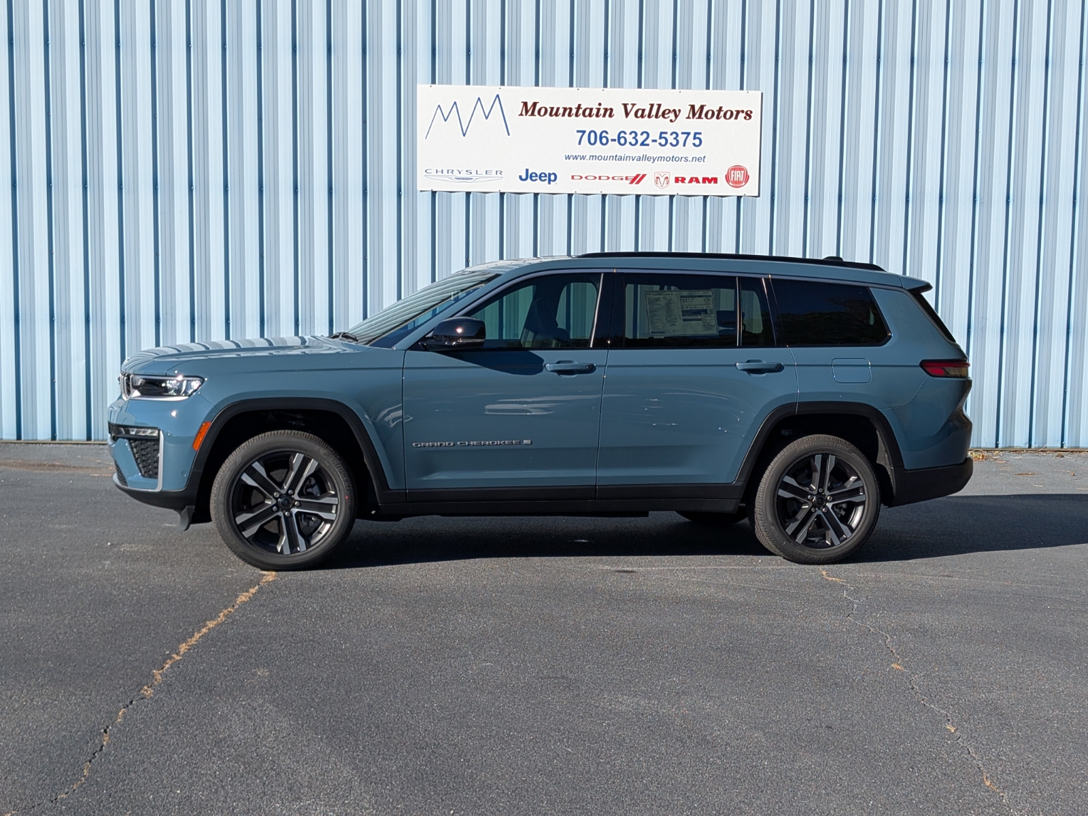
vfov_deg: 29.7
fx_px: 1540
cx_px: 544
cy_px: 408
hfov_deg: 38.9
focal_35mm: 49
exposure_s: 1/985
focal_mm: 6.9
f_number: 1.68
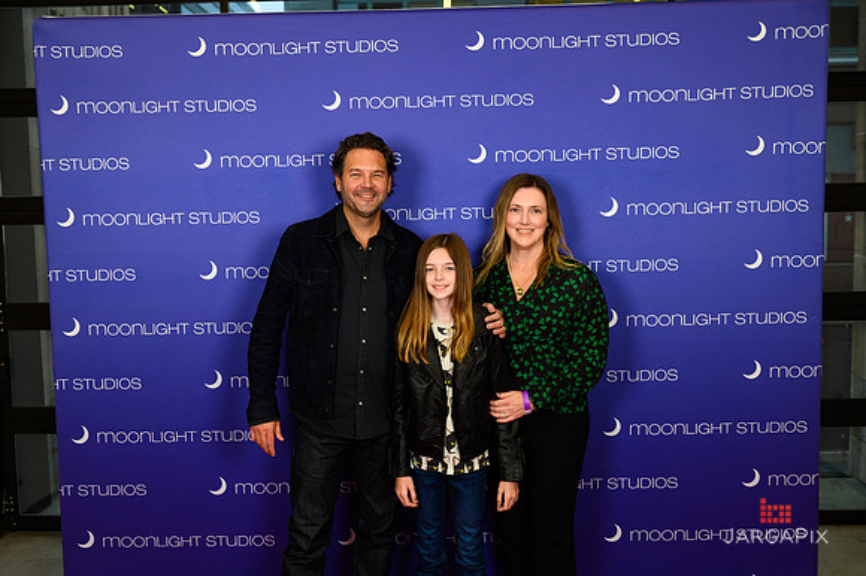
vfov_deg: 37.8
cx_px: 433
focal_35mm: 35
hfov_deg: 54.5
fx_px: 841
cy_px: 288
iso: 1600
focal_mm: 35
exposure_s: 1/250
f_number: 5.6
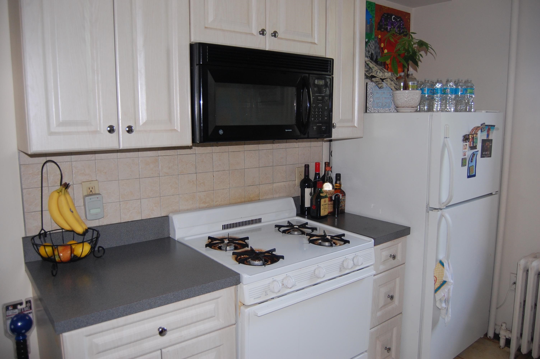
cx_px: 270
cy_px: 180
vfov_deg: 47.8
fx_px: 405
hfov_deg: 67.4
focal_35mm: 27
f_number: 3.5
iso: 400
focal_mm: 18
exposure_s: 1/60
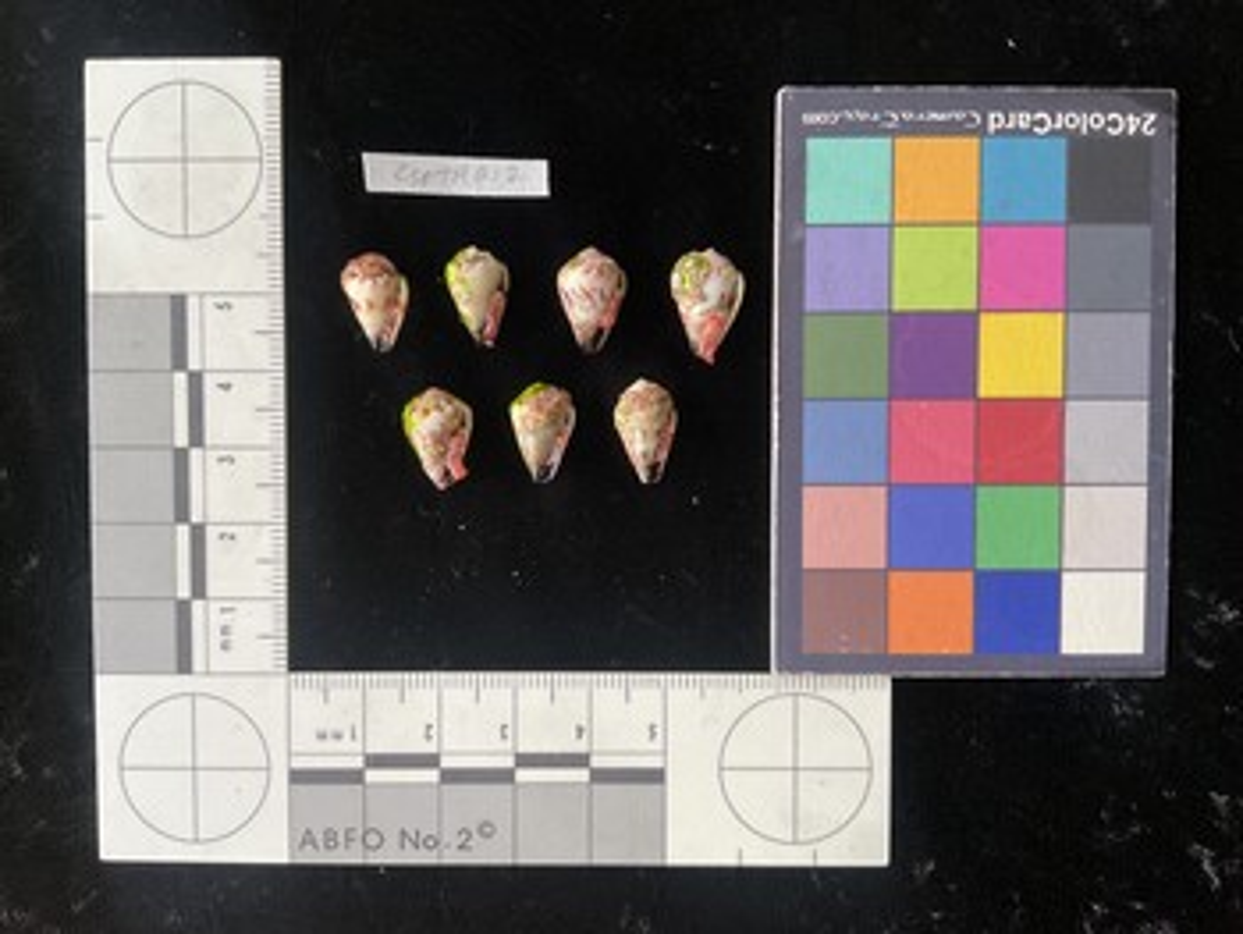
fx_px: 1042
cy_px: 467
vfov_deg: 48.3
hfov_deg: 61.6
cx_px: 622
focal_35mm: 29
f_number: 1.8
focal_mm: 3
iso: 160
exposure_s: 1/60
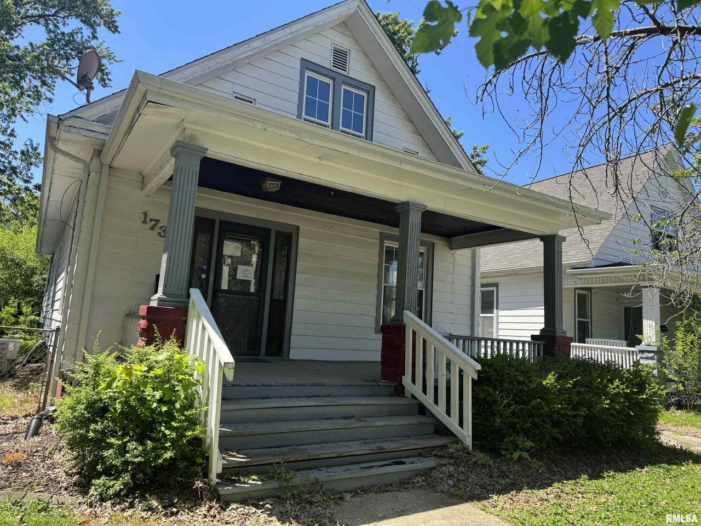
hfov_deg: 71.6
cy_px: 263
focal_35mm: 24
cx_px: 350
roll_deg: -2.4
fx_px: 486
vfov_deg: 56.8
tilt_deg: +9.8
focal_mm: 6.76
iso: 80
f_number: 1.78
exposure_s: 1/1366
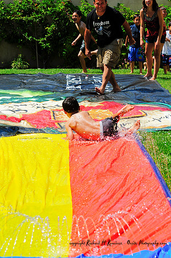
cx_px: 86
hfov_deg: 13.0
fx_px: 750
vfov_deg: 19.5
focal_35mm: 105
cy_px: 129
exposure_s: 1/640
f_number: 6.3
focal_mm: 70
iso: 200
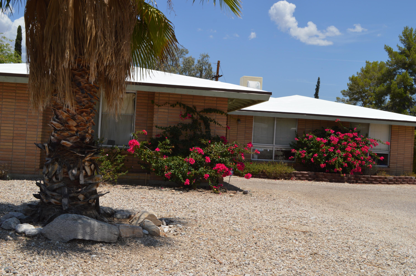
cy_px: 138
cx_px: 208
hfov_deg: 43.6
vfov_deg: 29.8
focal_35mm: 45
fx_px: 519
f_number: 10
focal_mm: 30
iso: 100
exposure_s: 1/200
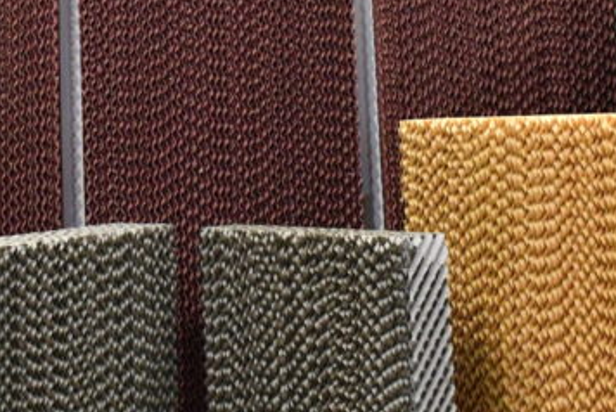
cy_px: -142
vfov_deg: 13.1
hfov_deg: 20.2
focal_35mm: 101
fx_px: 1730
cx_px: 234
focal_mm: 20
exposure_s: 1/125
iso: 2800
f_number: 3.5
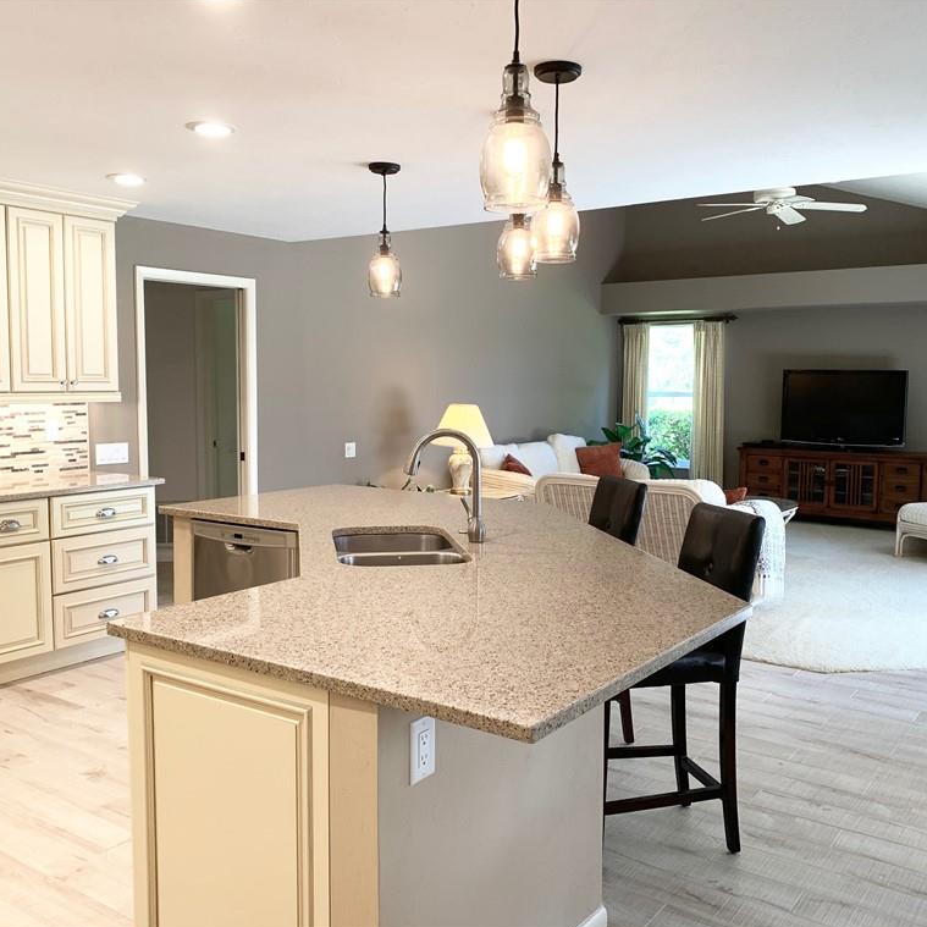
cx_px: 459
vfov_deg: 52.5
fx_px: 939
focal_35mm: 31
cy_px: 465
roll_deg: +0.1
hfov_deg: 52.5
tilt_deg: -5.8
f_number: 1.8
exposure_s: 1/60
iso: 50
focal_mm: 4.25
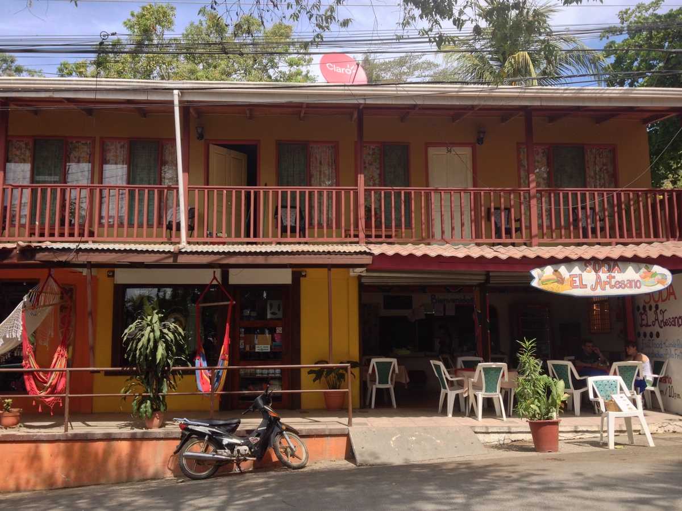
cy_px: 256
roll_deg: +0.9
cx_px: 341
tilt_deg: +4.7
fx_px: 690
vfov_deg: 40.7
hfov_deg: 52.6
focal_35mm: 35
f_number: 2.4
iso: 50
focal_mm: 4.28
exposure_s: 1/726
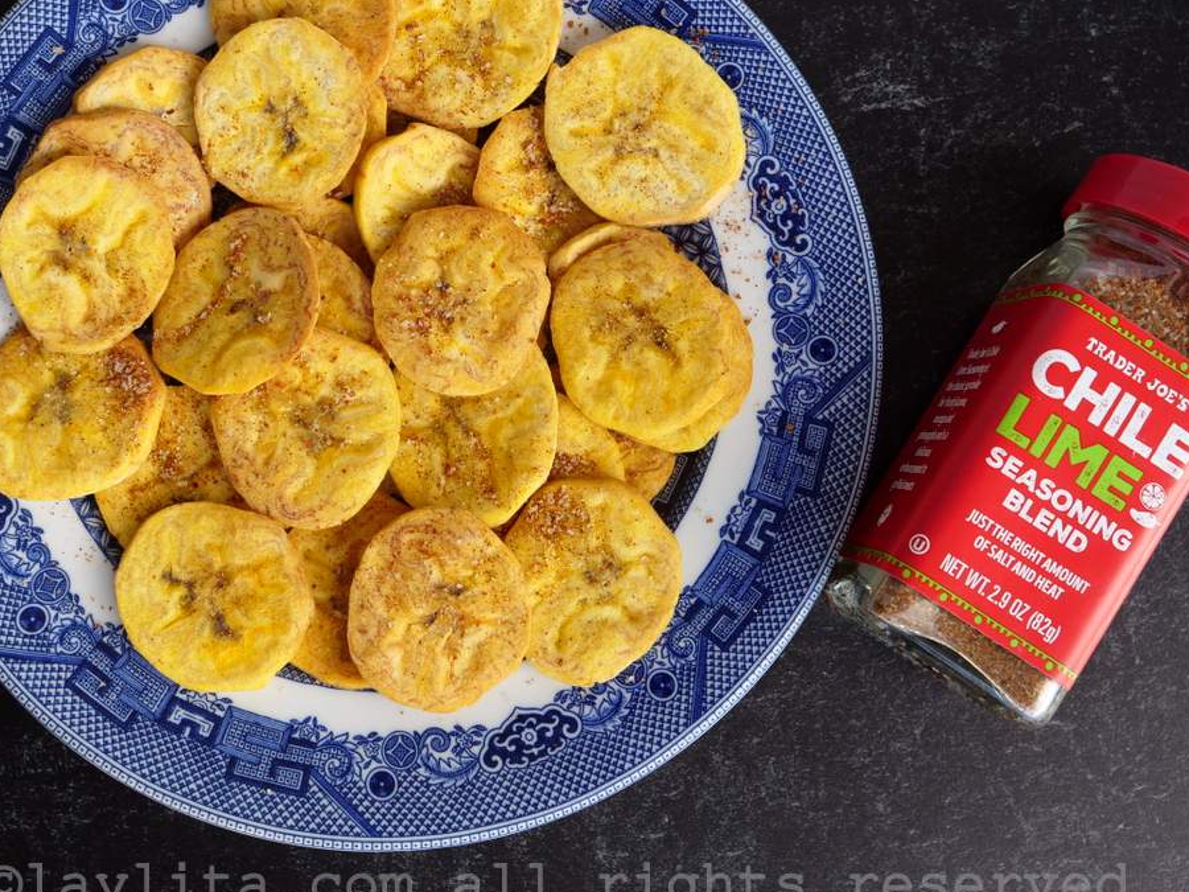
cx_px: 519
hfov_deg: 39.6
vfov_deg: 30.1
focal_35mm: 48
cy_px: 321
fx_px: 1649
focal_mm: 18
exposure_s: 1/60
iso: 200
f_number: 5
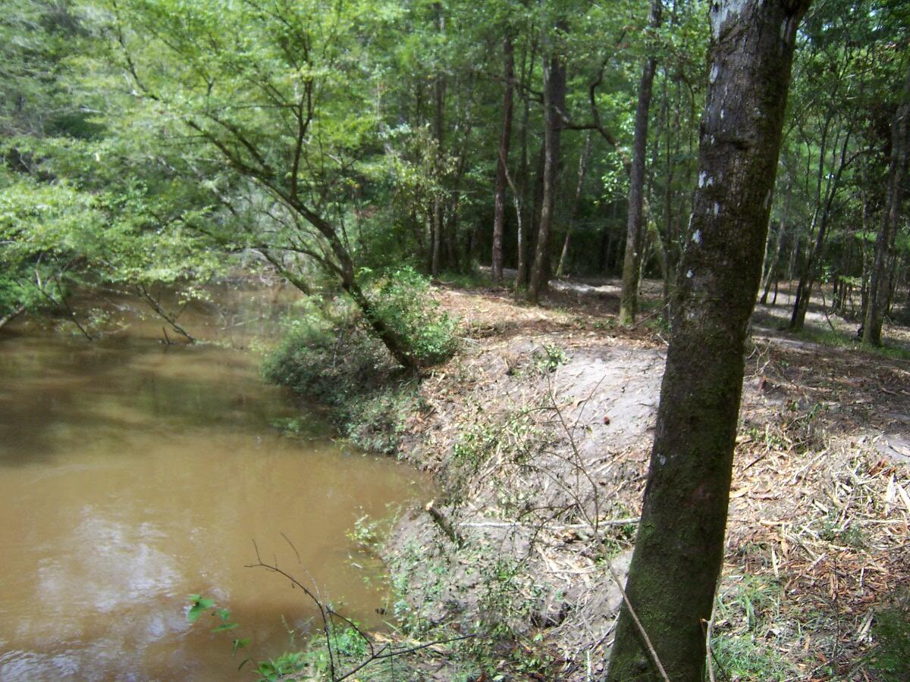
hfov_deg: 55.4
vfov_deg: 42.9
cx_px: 455
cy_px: 341
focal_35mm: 33
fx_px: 868
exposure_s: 1/250
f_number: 3.4
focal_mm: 5.5
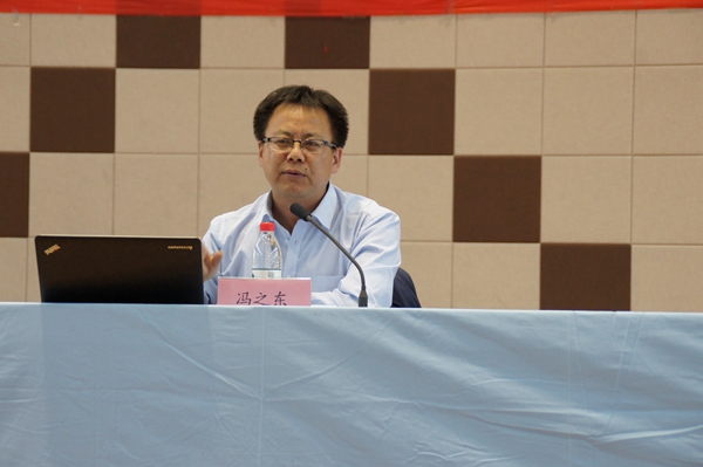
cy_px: 234
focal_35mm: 112
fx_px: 2195
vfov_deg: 12.2
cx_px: 352
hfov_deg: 18.2
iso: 1600
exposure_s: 1/100
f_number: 5.6
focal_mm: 75
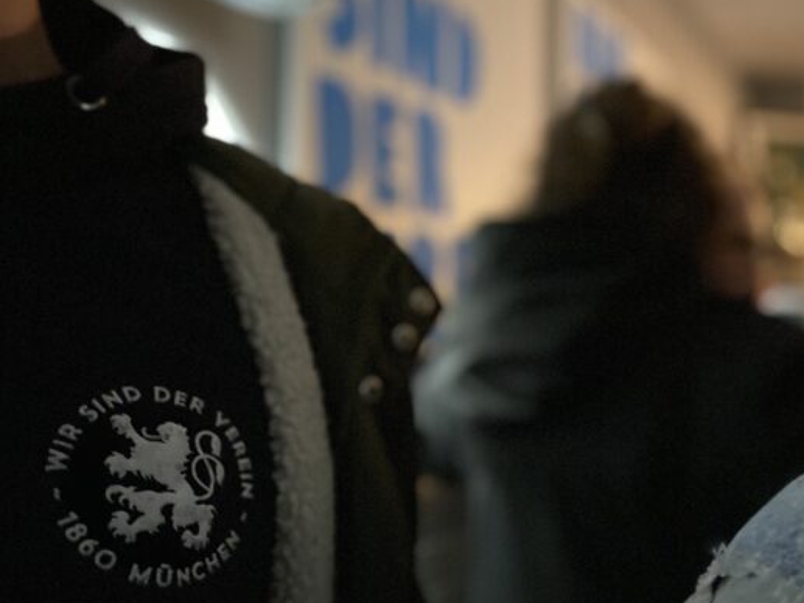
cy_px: 347
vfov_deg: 40.6
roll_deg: -2.1
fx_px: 813
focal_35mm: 35
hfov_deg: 51.9
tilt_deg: +1.1
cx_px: 516
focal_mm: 4.25
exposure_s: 1/14
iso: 2500
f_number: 1.8
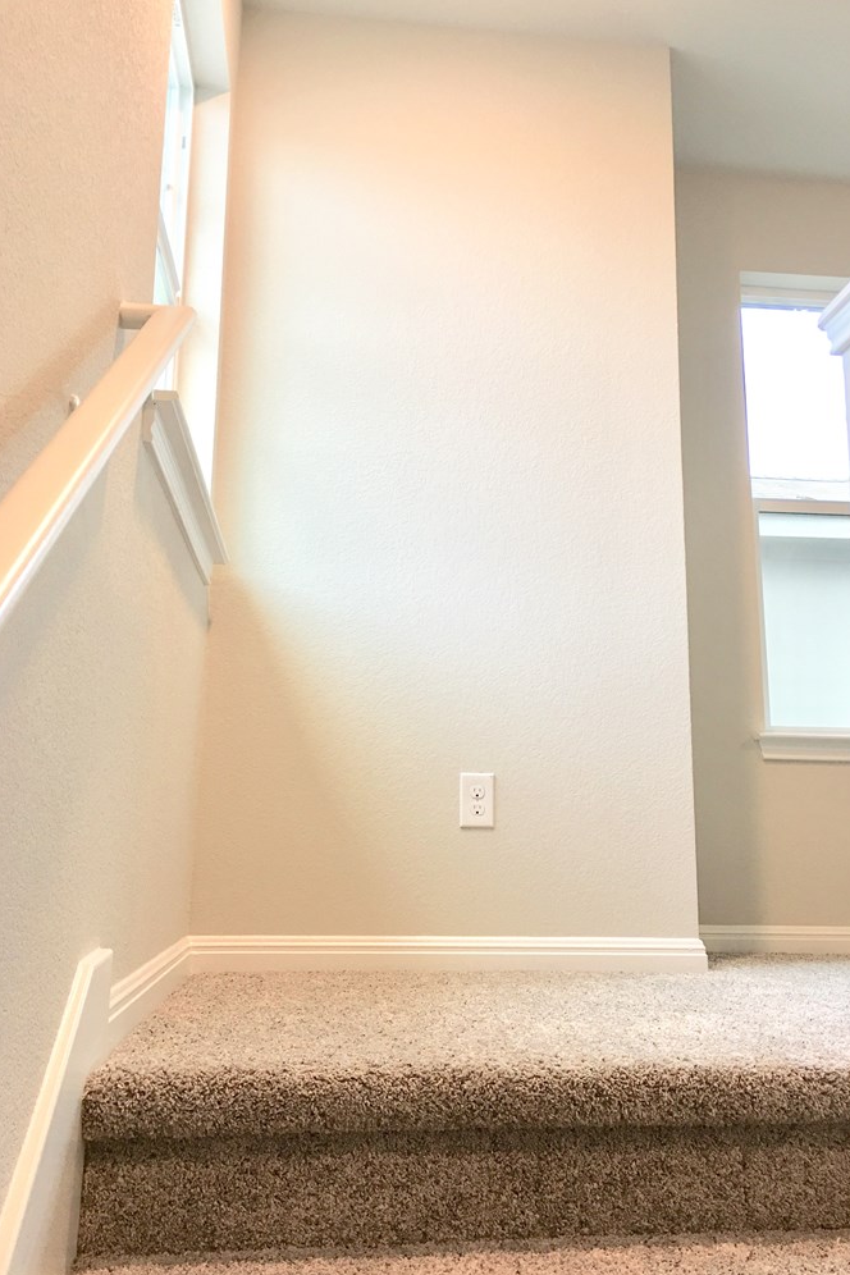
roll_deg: +0.0
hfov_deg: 42.3
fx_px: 1098
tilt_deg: +13.2
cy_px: 625
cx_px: 458
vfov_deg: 60.3
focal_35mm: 31
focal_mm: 4.15
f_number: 2.2
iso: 32
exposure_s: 1/15
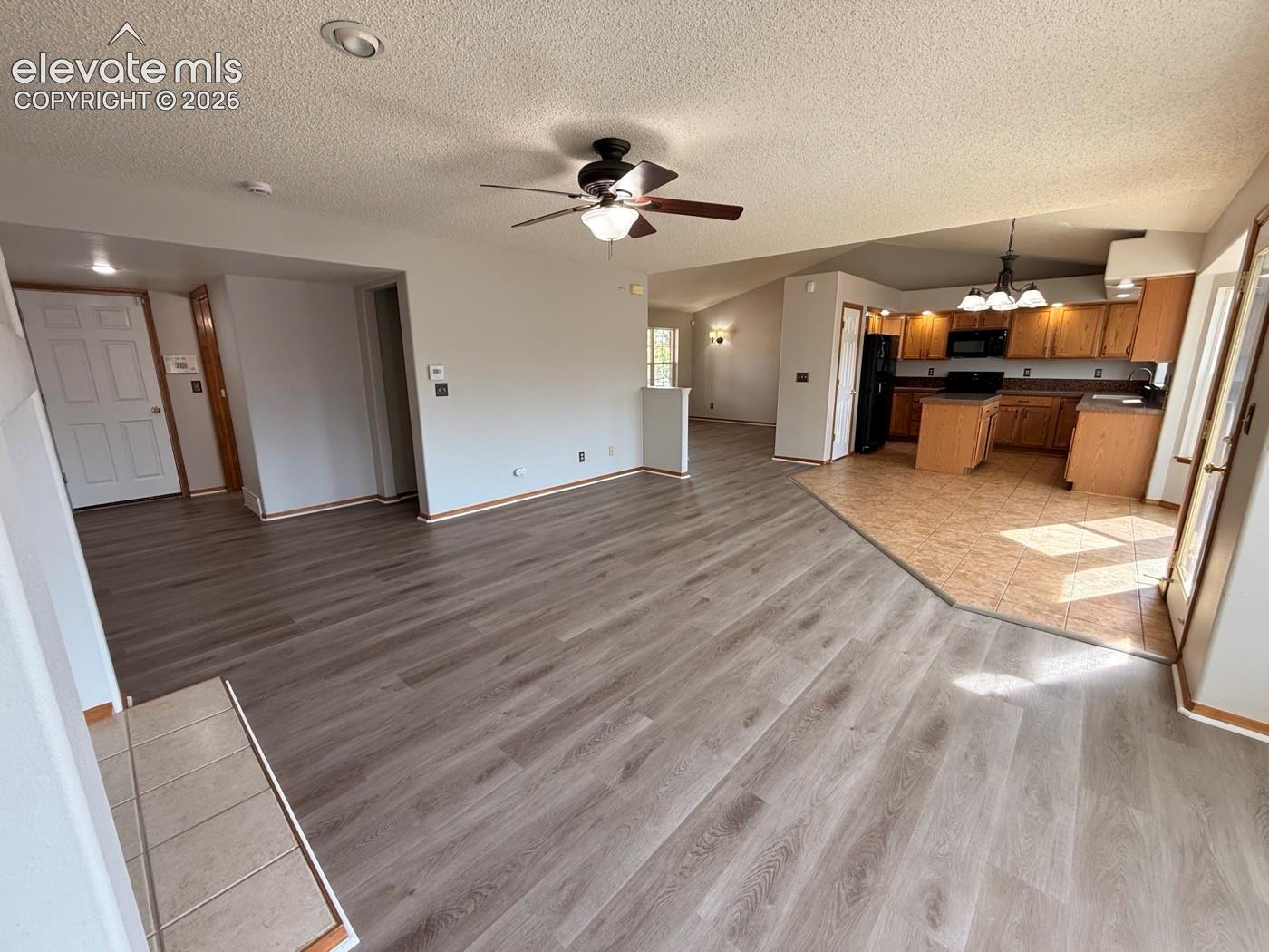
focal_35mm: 14
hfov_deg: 102.1
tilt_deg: -12.0
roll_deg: +0.5
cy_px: 476
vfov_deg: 85.7
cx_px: 634
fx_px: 513
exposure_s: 1/120
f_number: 2.2
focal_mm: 2.22
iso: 160
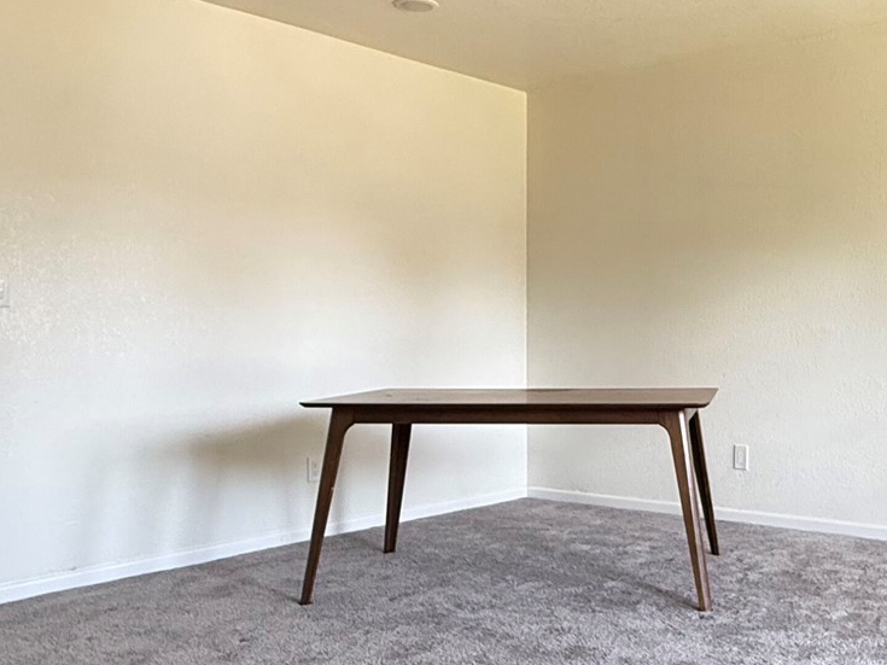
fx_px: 999
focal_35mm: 39
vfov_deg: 36.8
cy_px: 334
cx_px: 698
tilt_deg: +0.5
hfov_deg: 45.7
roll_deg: +0.8
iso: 250
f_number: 2.2
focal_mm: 2.22
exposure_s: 1/99
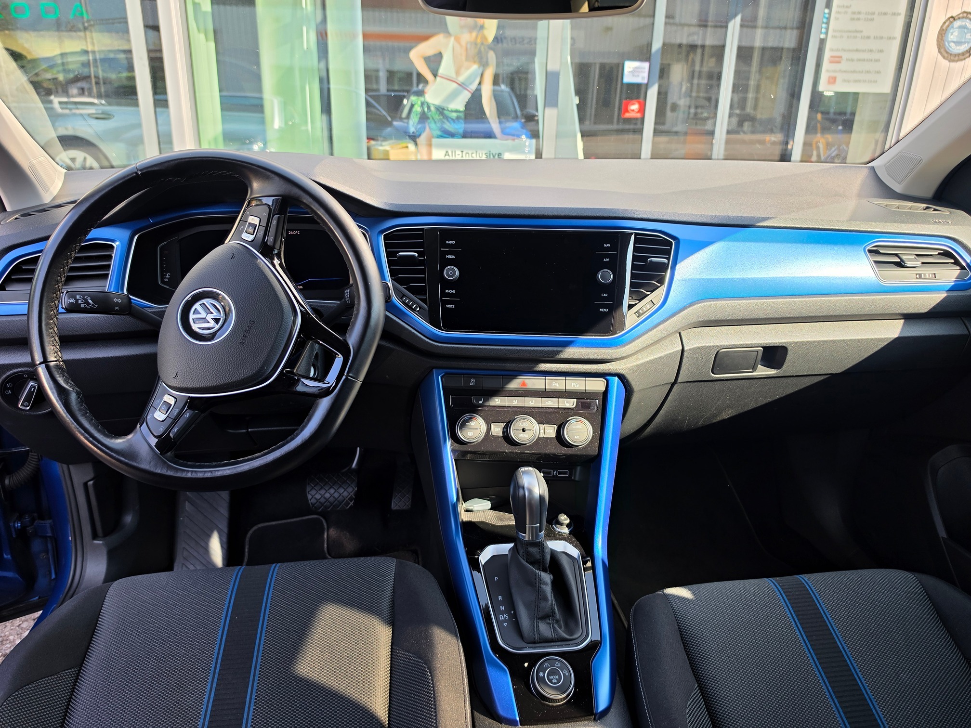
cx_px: 486
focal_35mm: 23
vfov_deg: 58.9
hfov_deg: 73.9
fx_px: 645
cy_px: 364
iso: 10
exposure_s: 1/201
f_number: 1.4
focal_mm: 6.5
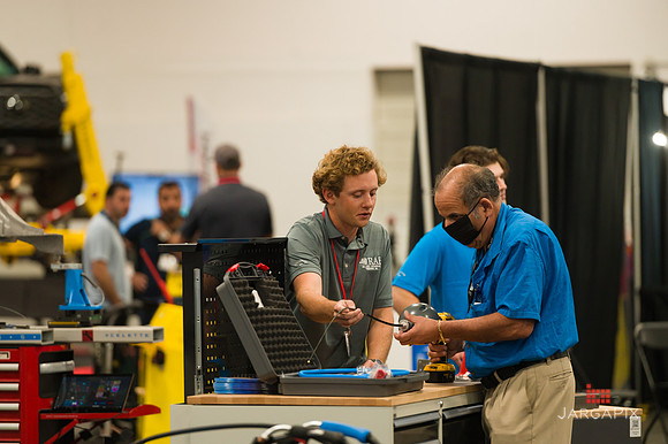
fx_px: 3709
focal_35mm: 200
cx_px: 334
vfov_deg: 6.9
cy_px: 222
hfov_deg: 10.3
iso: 1600
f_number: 3.2
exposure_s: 1/250
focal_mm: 200
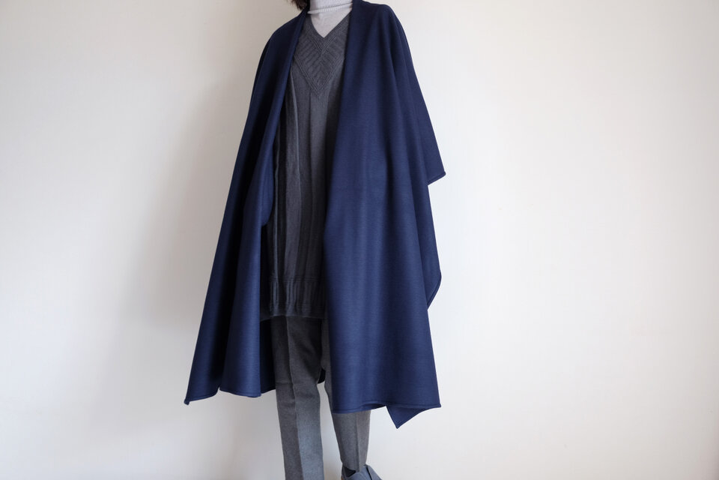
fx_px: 639
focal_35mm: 32
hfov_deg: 58.7
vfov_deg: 41.1
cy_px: 240
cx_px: 360
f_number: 3.2
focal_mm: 21.4
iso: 400
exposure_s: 1/60
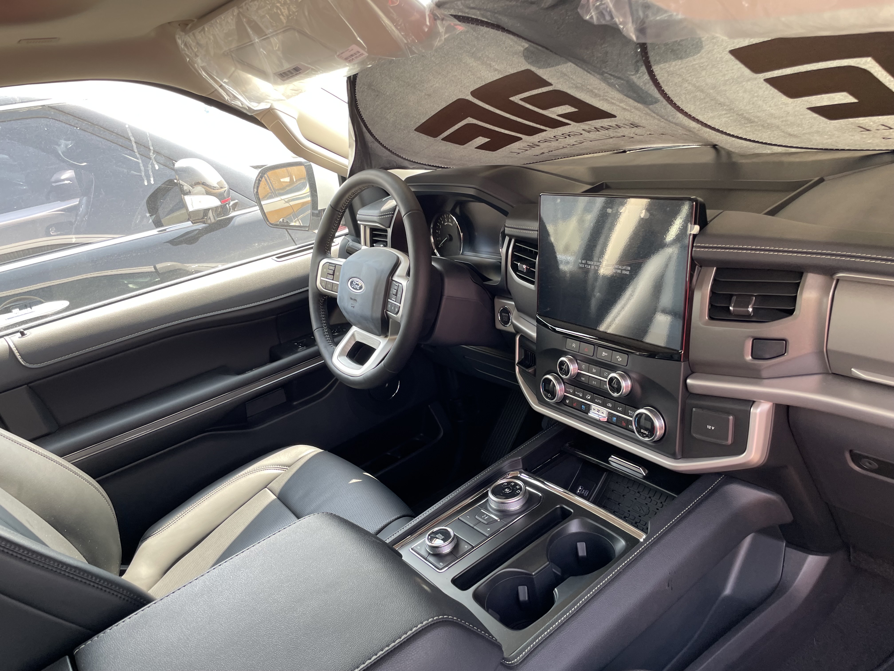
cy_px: 336
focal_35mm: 26
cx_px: 447
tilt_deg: -25.2
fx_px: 671
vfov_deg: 53.1
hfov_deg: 67.3
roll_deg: +13.9
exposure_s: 1/121
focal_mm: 4.2
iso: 50
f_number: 1.6
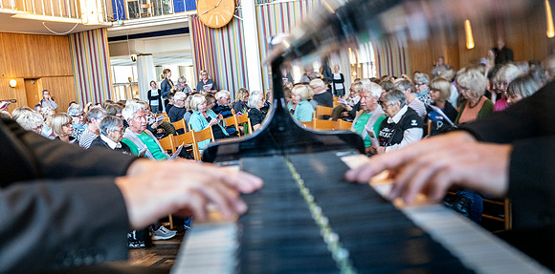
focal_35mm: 48
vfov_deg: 22.3
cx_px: 278
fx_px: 694
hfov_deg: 43.6
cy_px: 185
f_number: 4.5
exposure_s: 1/160
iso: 6400
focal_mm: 45
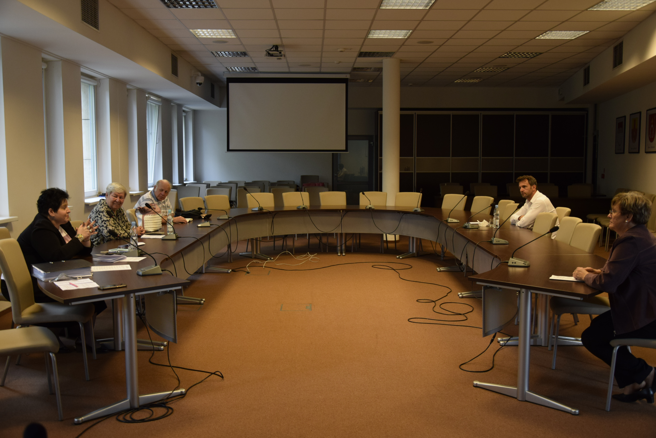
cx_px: 328
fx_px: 656
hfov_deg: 53.1
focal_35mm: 36
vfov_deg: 36.9
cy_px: 219
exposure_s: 1/80
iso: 800
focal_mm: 24
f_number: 4.5
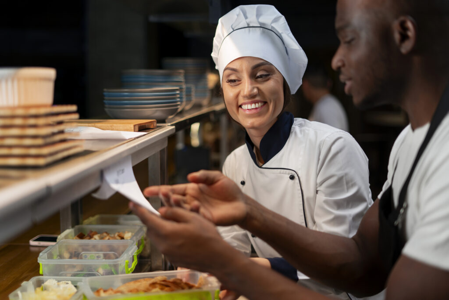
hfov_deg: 39.6
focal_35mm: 50
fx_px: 624
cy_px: 150
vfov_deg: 27.0
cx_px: 224
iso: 250
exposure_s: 1/160
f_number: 2
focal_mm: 50
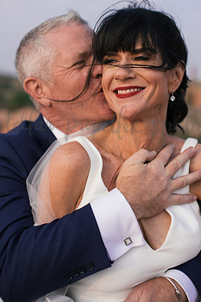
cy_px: 123
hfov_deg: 22.6
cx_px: 103
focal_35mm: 60
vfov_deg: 33.3
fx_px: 502
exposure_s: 1/1250
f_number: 2.5
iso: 125
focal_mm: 50
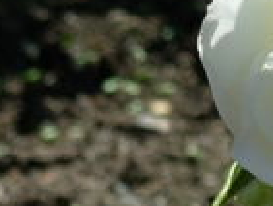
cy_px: 134
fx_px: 3268
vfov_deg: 3.6
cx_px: 420
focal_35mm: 414
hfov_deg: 4.7
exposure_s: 1/592
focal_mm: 20.2
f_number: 4.3
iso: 50
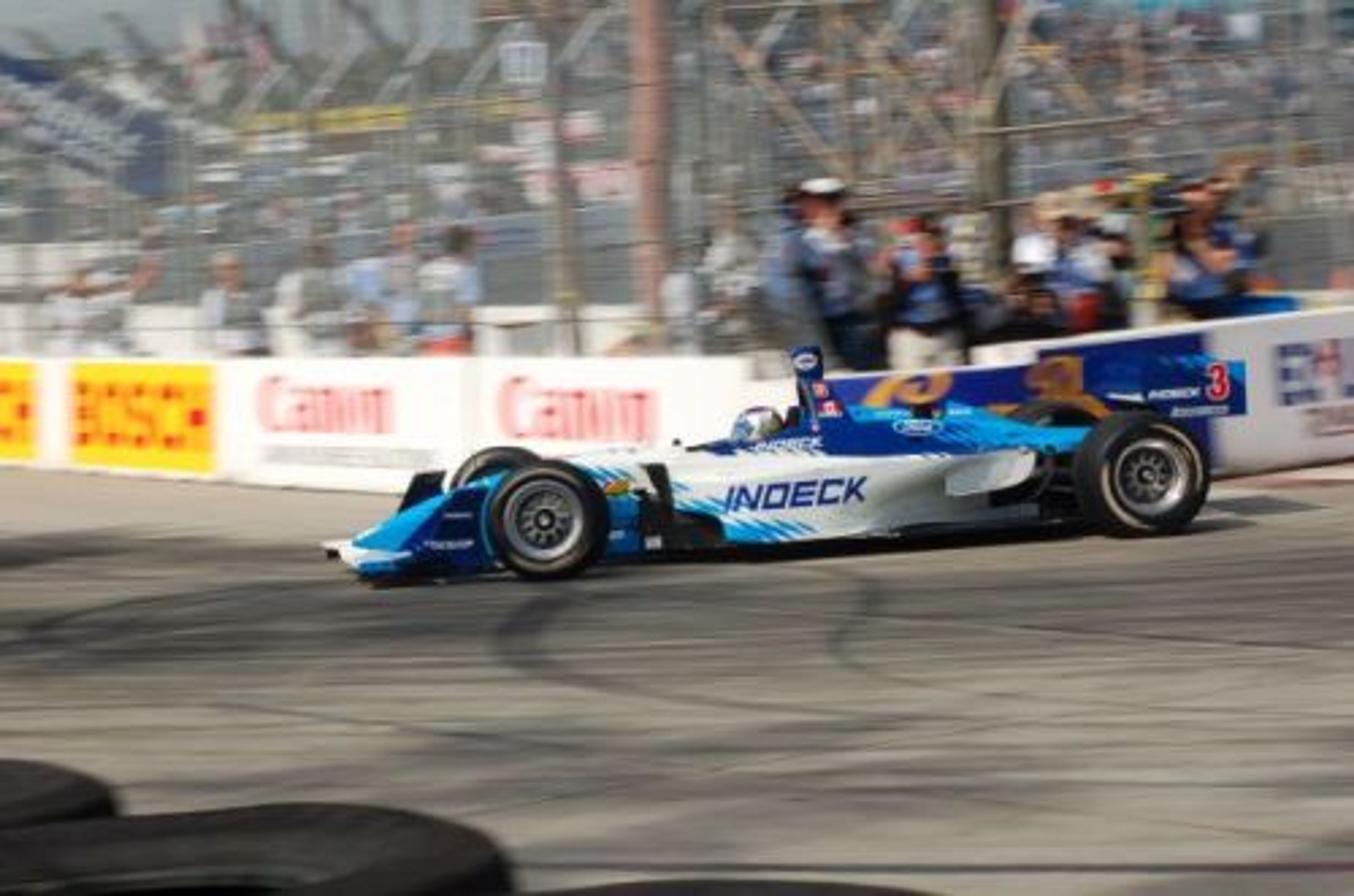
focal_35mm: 105
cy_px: 448
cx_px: 677
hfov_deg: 19.5
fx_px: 3940
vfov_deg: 13.0
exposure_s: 1/100
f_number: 20
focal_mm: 70
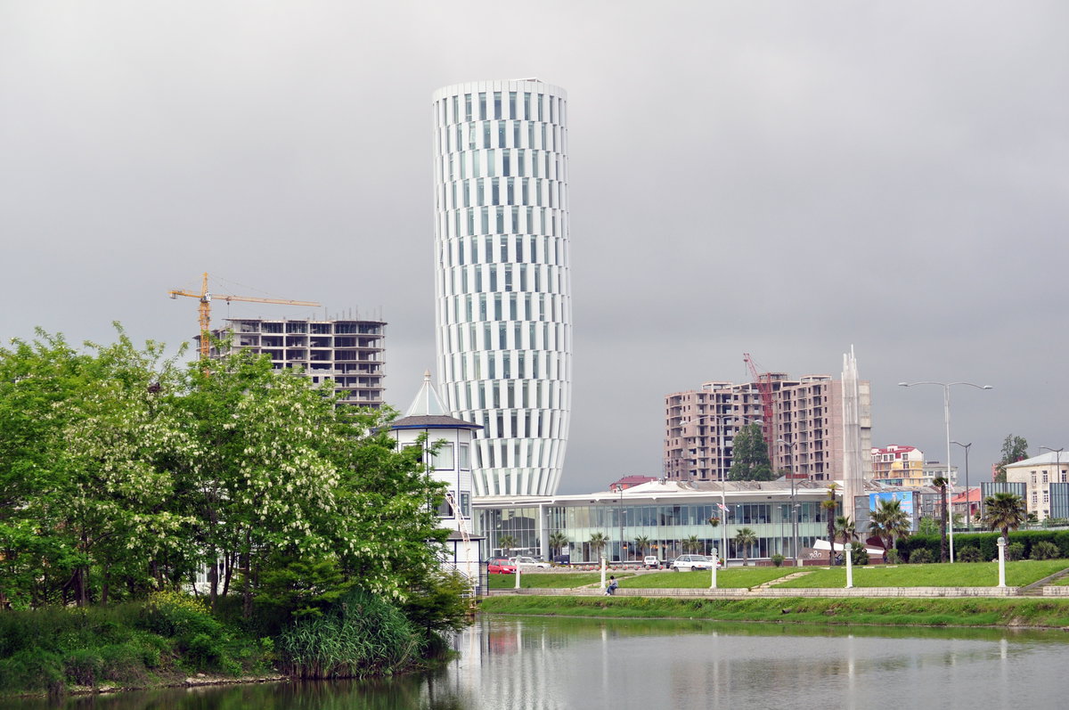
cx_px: 534
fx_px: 2224
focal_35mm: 75
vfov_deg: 18.1
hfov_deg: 27.0
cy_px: 355
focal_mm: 50
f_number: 6.3
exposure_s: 1/160
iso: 500
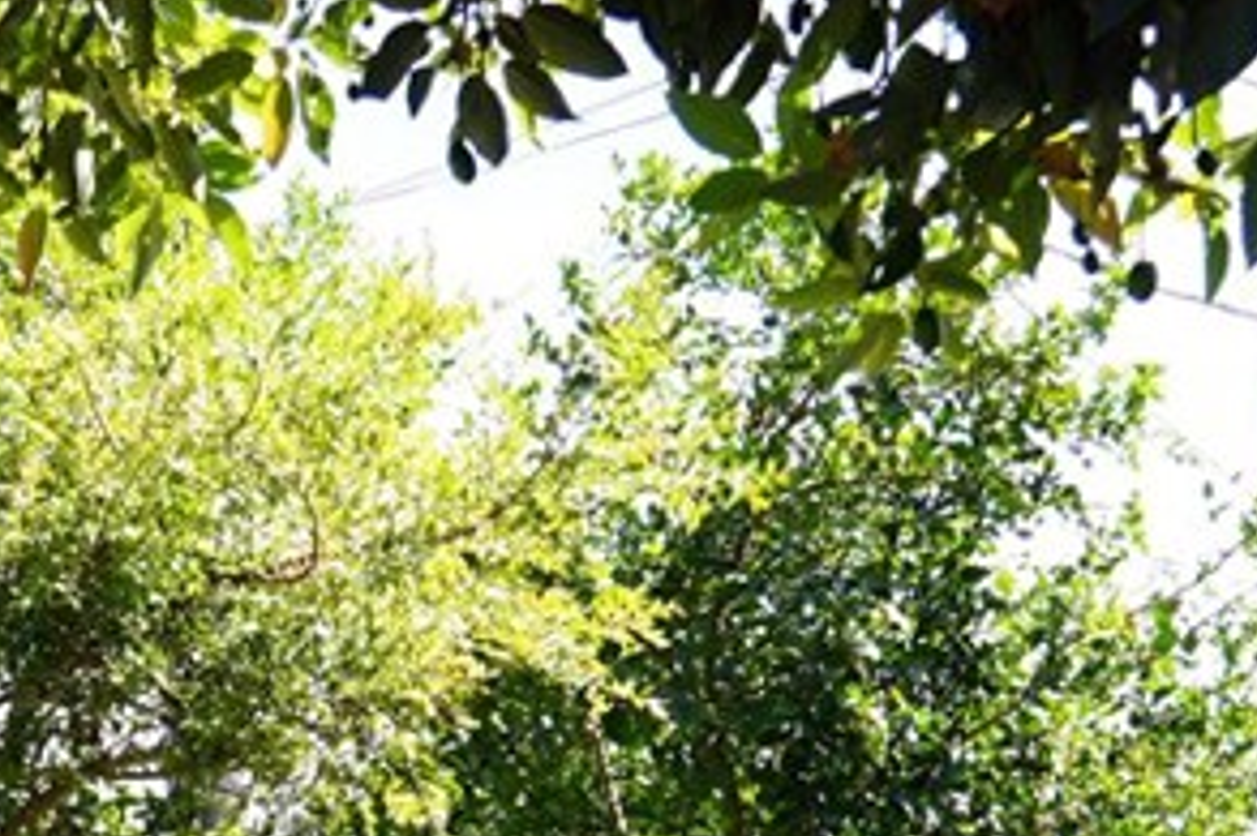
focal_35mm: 91
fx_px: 3176
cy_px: 1314
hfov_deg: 21.0
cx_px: -215
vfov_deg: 13.9
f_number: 5
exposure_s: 1/80
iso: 80
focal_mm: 26
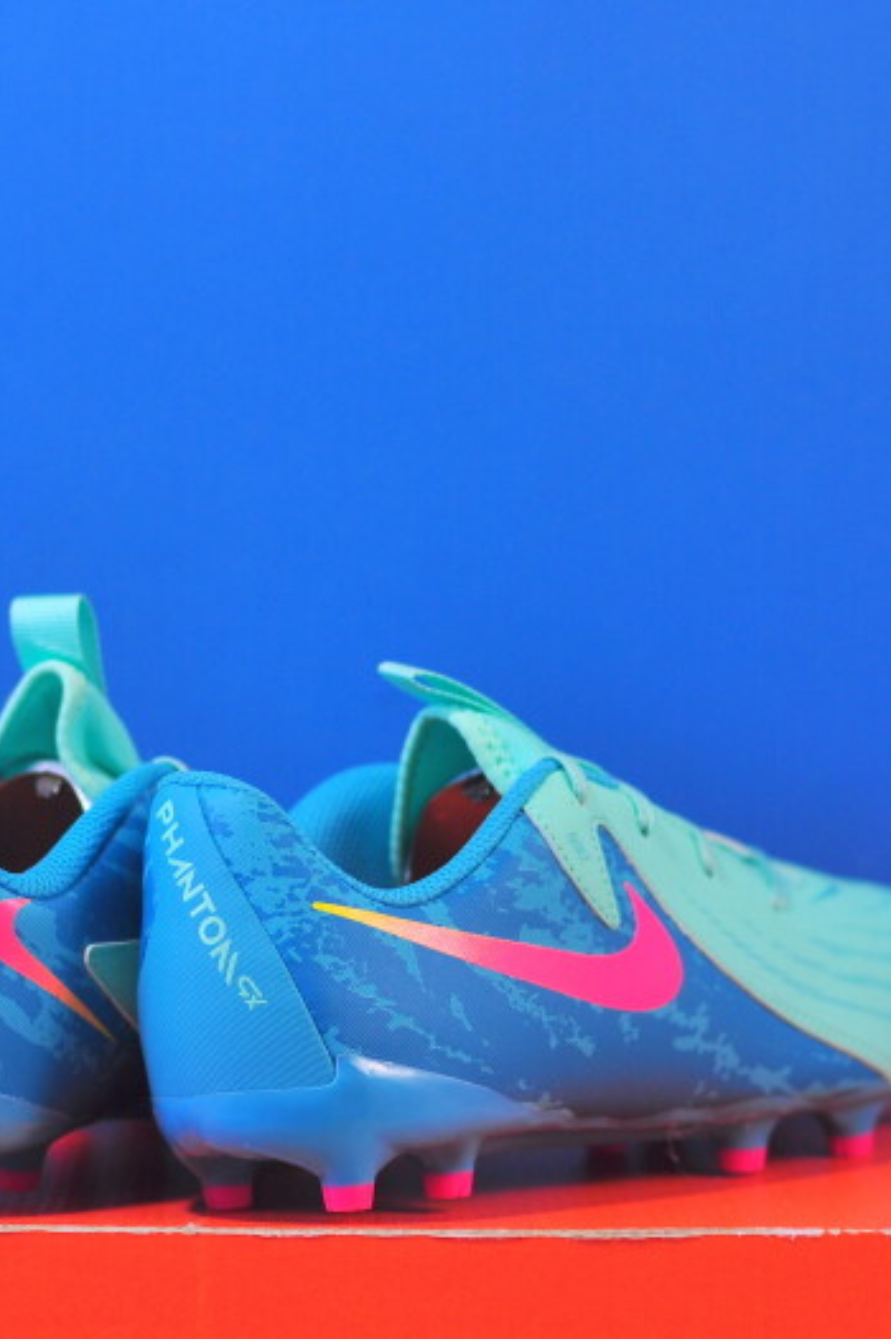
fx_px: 4238
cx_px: 318
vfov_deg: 18.0
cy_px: 671
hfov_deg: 12.0
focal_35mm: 114
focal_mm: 50
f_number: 2.5
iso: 250
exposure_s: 1/320
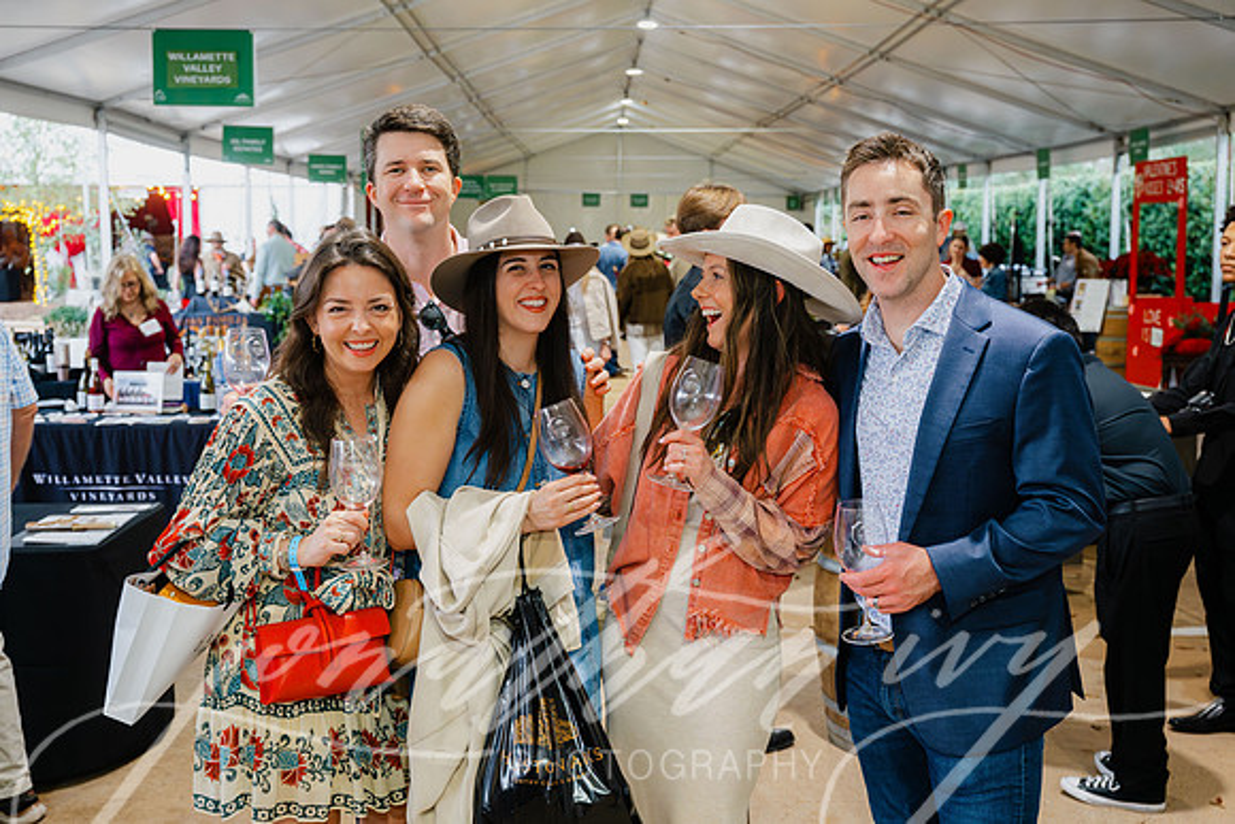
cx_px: 618
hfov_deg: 49.5
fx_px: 1338
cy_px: 412
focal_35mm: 39
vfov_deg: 34.2
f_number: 4.5
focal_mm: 39
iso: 1600
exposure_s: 1/160
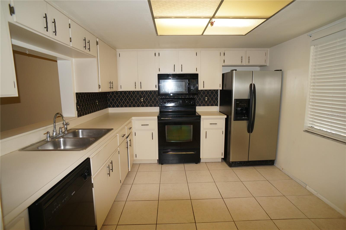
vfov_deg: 53.0
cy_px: 115
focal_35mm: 24
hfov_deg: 73.8
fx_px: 230
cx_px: 173
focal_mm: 16
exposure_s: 1/60
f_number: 4
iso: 400
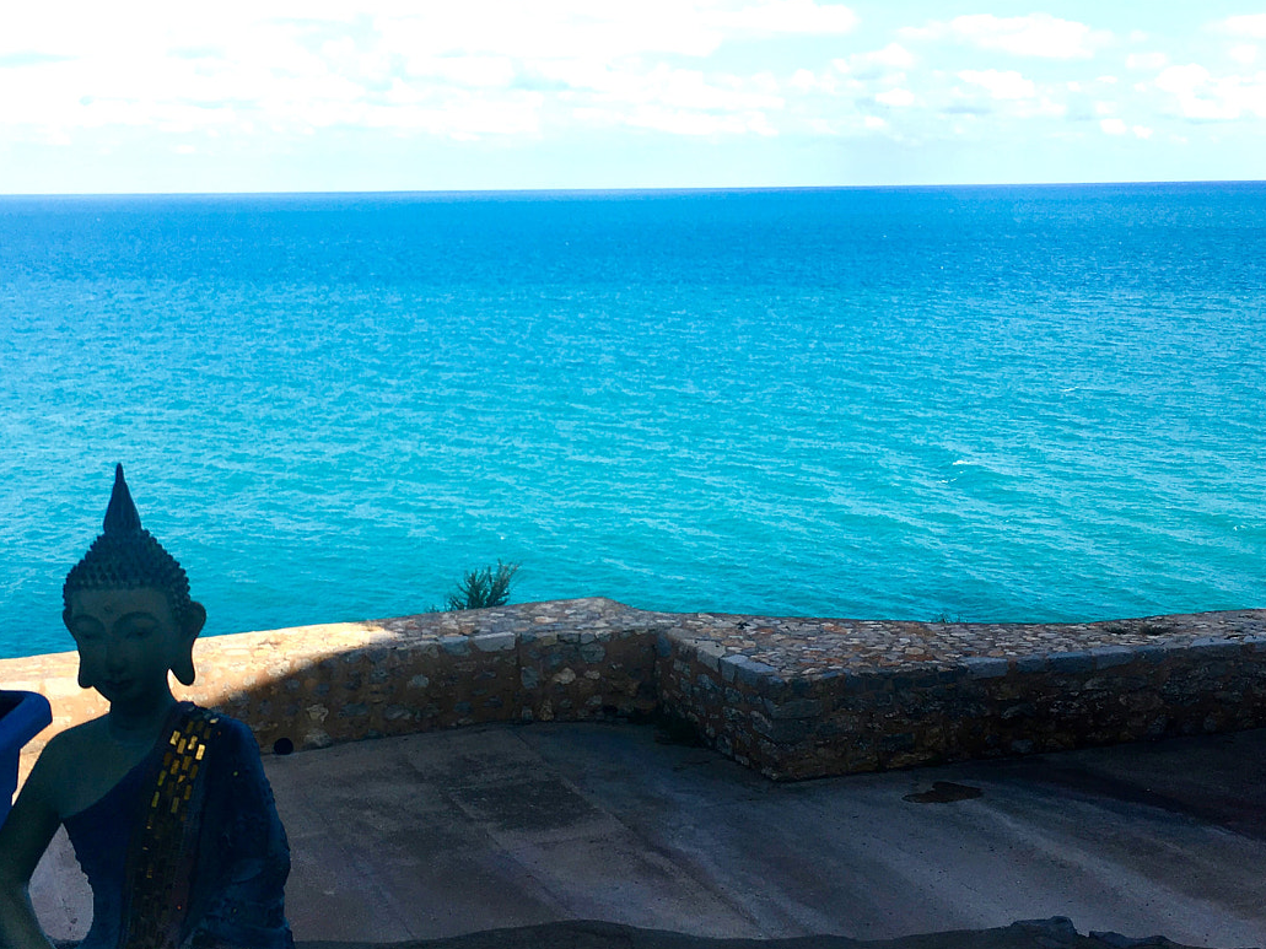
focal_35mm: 45
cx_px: 575
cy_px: 397
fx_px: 1646
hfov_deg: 42.0
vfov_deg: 32.1
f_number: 2.2
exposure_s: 1/1399
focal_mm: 4.15
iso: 25
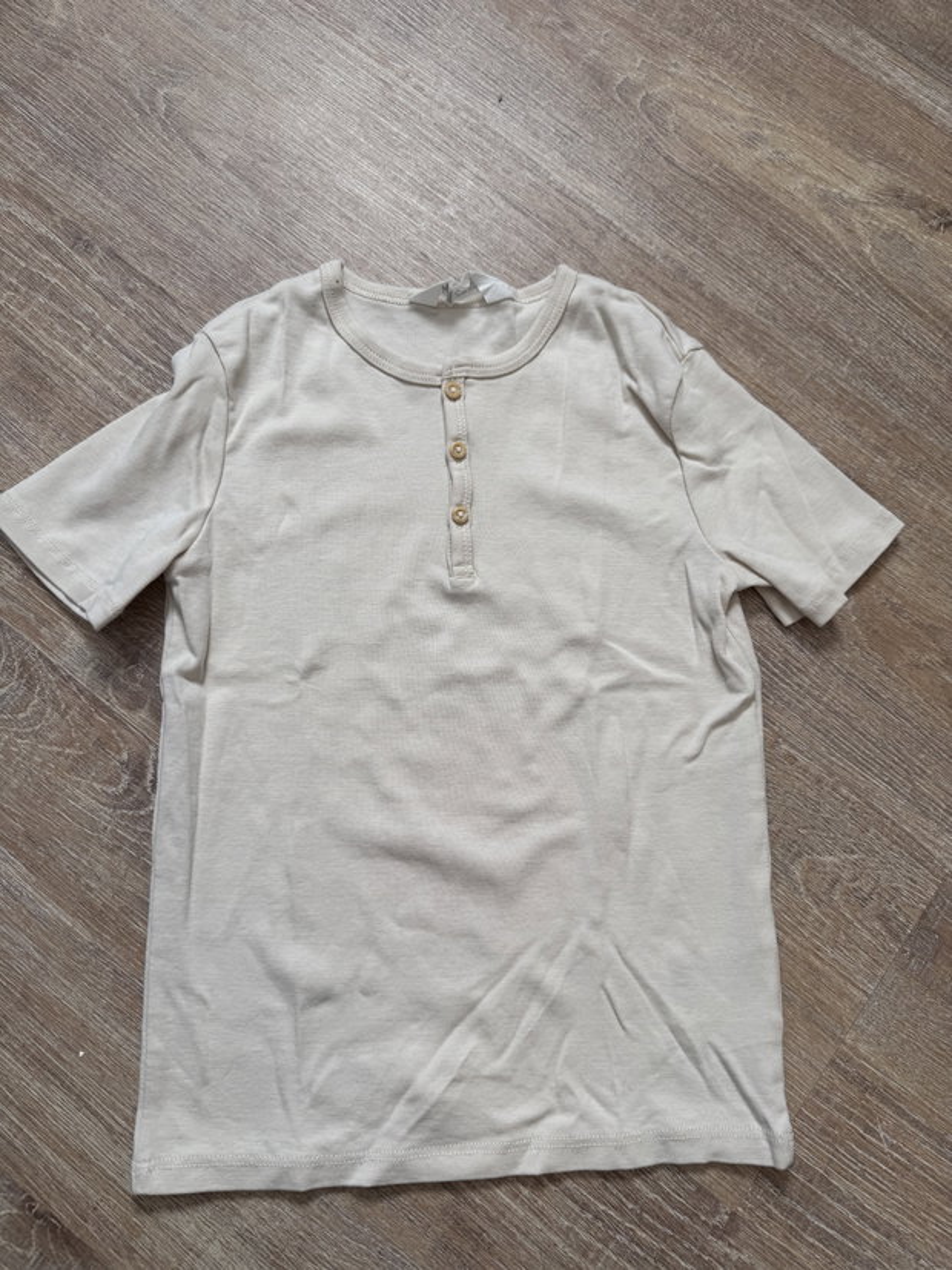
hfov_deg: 56.8
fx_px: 880
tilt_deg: -78.1
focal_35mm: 24
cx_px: 476
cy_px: 635
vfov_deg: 71.6
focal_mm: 6.76
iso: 64
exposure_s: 1/196
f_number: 1.78
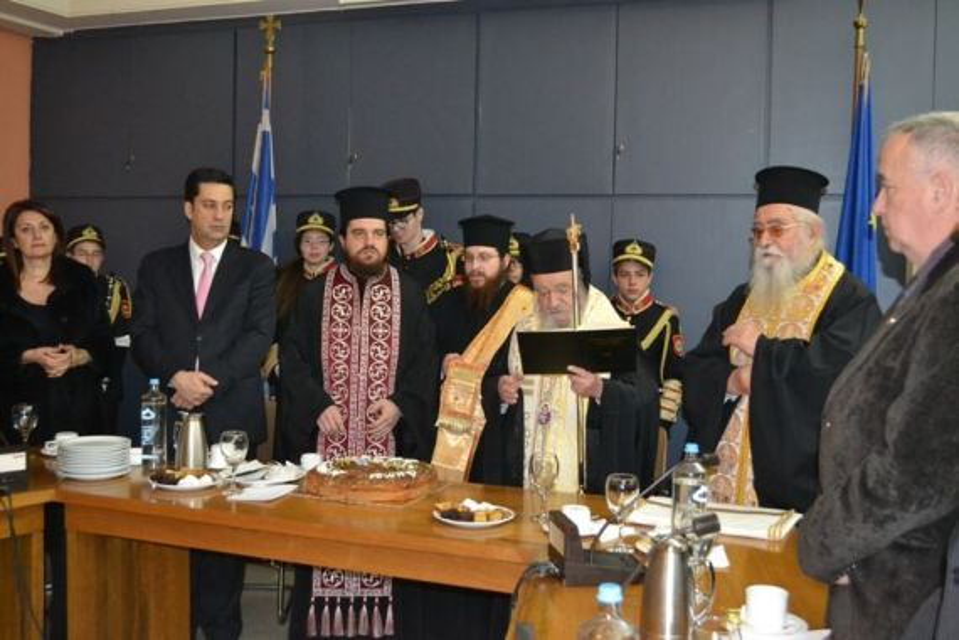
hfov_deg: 49.6
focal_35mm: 39
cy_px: 320
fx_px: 1039
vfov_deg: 34.2
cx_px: 480
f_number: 4.2
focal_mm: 26
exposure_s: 1/60
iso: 3200
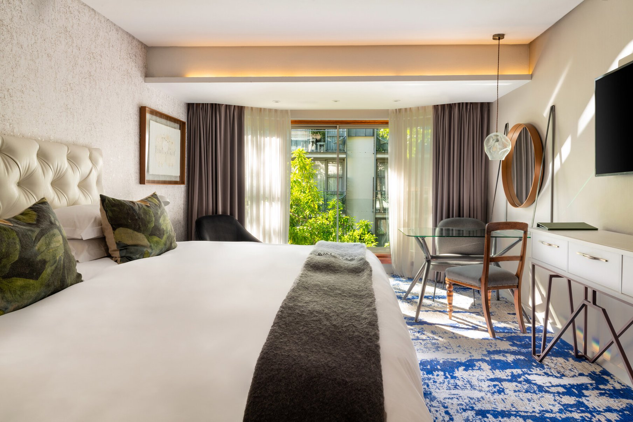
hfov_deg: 73.7
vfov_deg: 53.2
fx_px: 422
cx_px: 316
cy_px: 211
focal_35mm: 24
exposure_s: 1/50
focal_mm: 24
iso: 200
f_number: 16
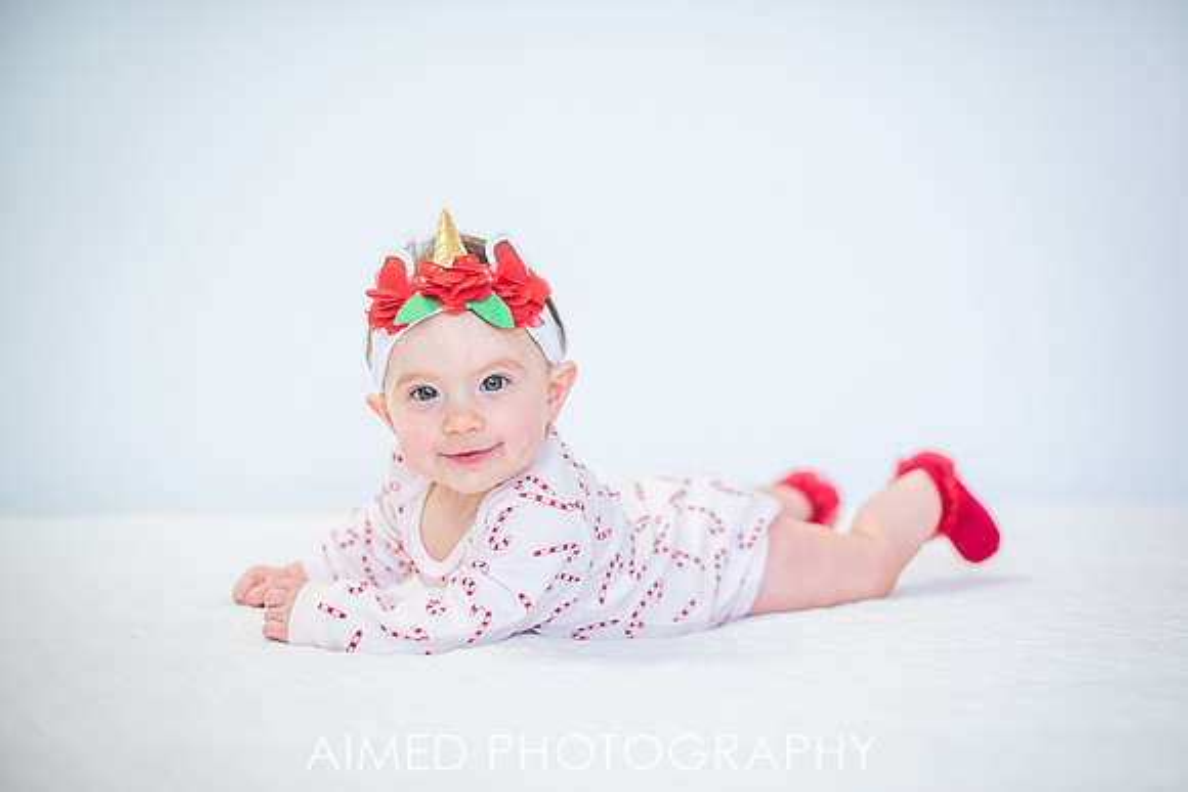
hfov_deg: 37.2
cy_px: 424
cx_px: 636
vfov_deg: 25.3
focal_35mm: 54
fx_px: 1766
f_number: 2
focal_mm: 50
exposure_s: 1/250
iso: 500
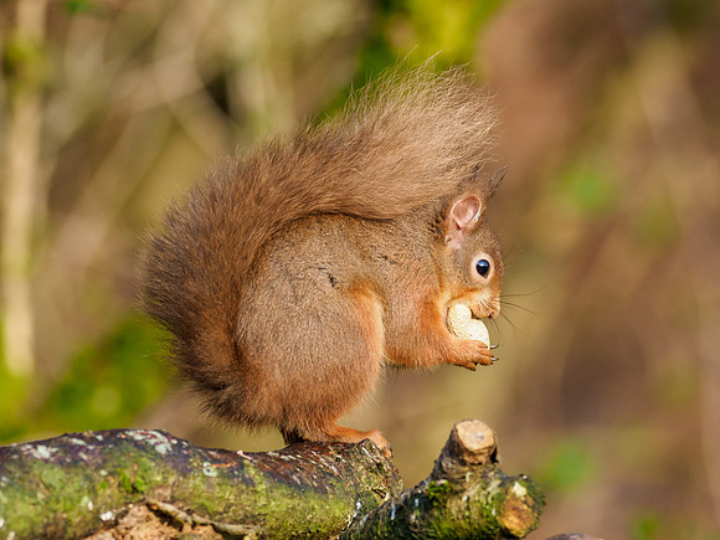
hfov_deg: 2.4
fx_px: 17308
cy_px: 374
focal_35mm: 832
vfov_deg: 1.8
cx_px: 453
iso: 500
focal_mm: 300
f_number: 4
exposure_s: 1/640
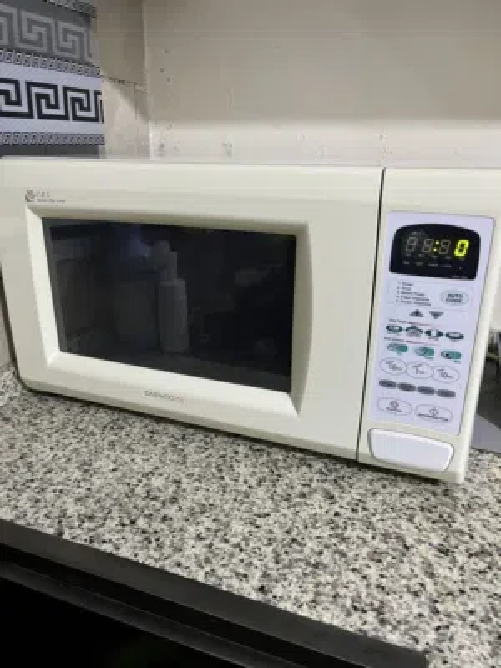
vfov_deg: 67.3
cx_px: 250
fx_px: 502
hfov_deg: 53.1
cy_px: 334
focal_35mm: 26
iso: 500
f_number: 1.6
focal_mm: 5.1
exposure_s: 1/33
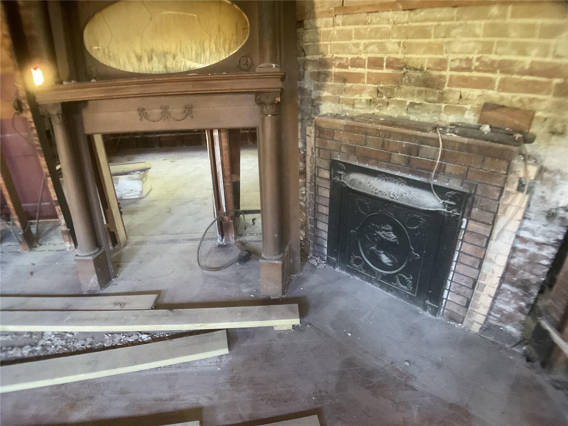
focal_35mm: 29
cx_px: 284
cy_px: 213
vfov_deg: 48.2
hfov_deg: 61.7
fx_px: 476
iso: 400
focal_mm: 3
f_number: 1.8
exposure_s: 1/30
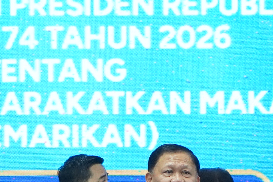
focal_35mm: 670
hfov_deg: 3.1
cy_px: 227
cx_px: 52
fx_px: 5080
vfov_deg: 2.1
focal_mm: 157
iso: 5000
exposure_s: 1/160
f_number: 6.3
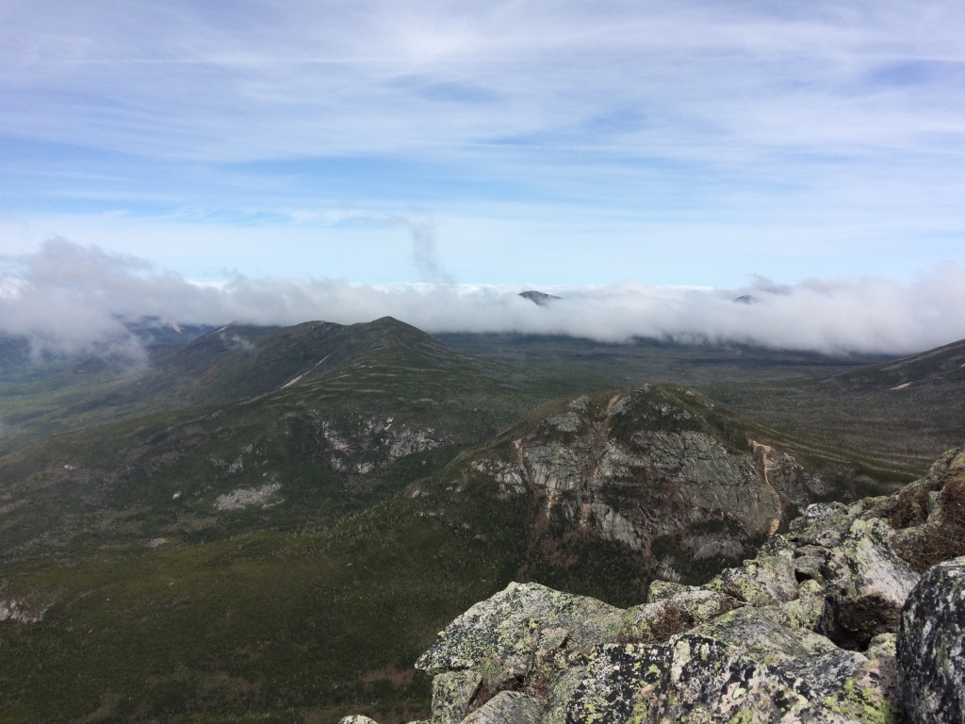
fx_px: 808
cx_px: 482
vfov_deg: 48.2
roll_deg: -0.6
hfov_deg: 61.7
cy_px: 362
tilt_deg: -9.4
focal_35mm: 29
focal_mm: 4.15
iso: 32
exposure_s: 1/3165
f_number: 2.2
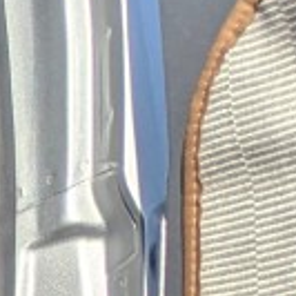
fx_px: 2148
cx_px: -1132
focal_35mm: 222
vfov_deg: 7.1
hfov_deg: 5.8
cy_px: 852
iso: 46
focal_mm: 6.81
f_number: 1.85
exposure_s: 1/3058
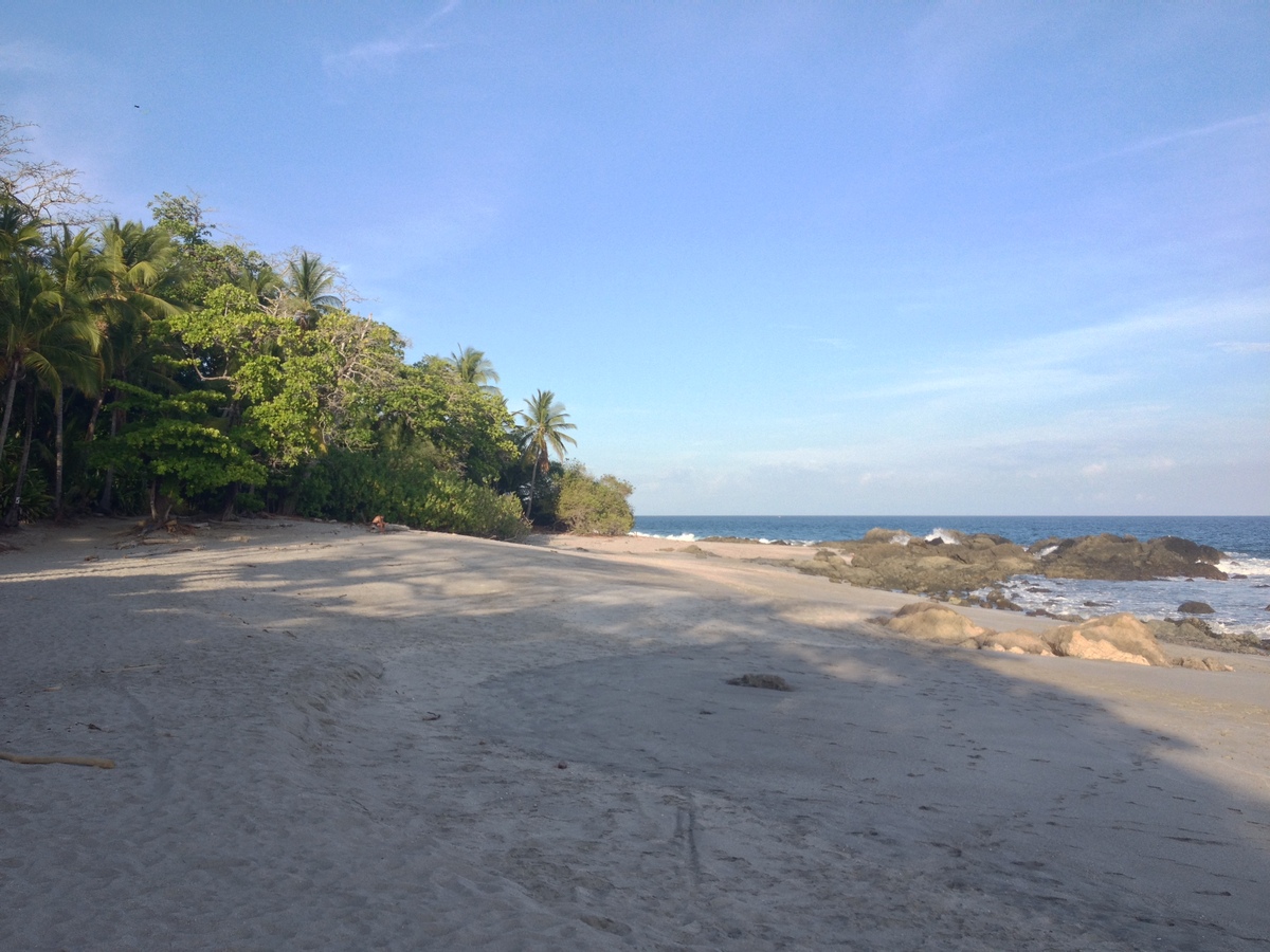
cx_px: 635
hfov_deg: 52.6
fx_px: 1284
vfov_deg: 40.7
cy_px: 476
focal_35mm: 35
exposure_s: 1/516
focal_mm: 4.28
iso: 50
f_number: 2.4
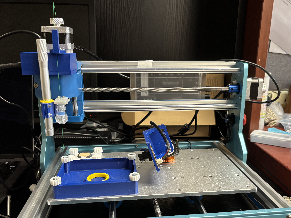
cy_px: 131
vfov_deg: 41.6
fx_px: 286
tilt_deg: -16.8
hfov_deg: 53.8
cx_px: 161
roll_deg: -0.4
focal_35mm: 34
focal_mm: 5.96
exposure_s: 1/52
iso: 320
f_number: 1.6
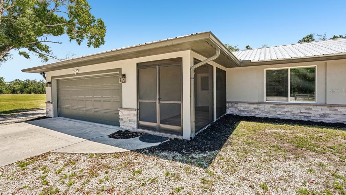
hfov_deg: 95.9
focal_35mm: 17
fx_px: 156
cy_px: 91
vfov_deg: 63.9
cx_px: 173
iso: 400
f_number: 8
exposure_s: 1/1000
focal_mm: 16
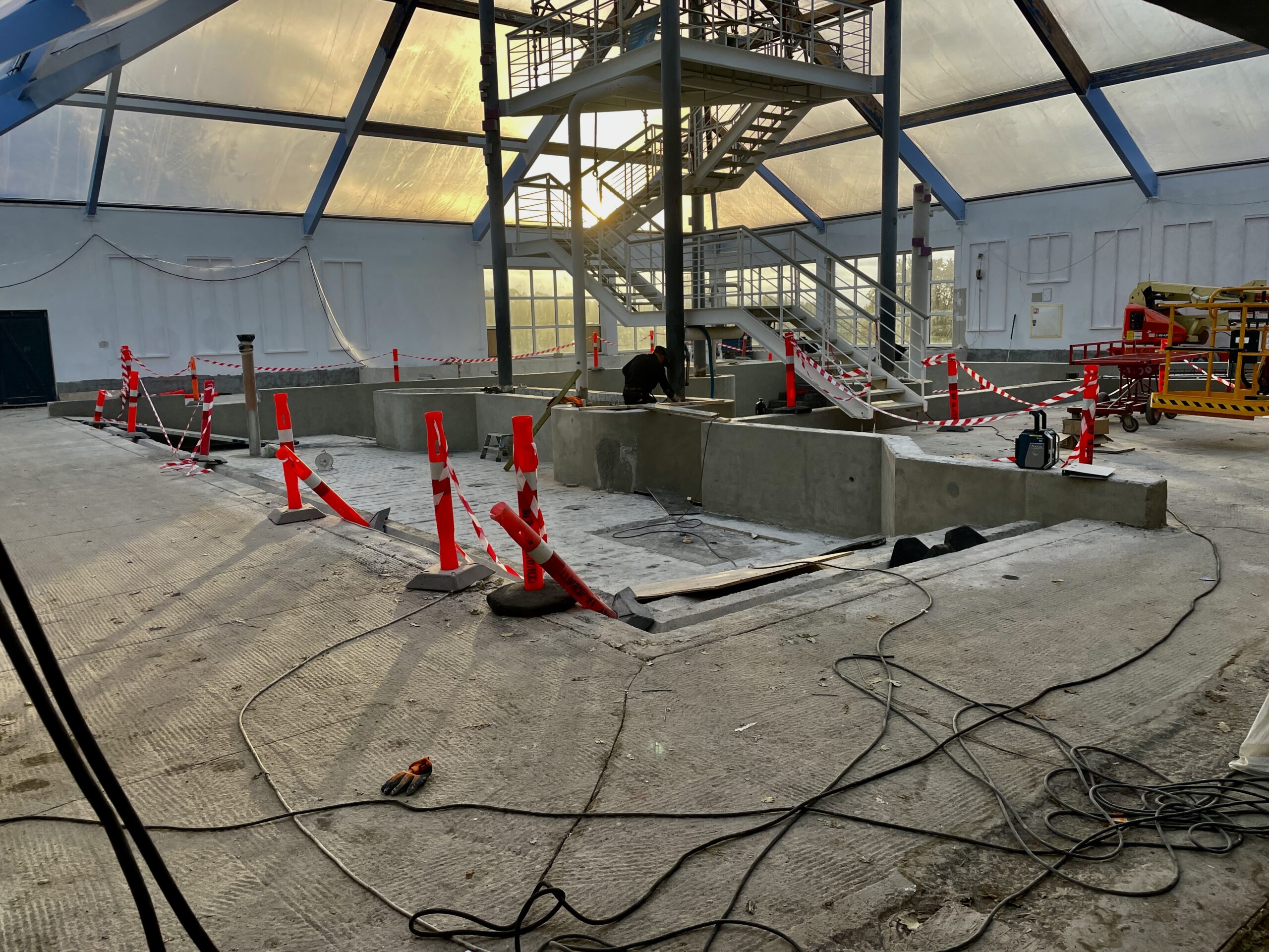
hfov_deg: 67.3
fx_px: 953
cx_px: 634
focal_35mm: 26
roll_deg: +1.6
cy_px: 476
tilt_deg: -8.8
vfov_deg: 53.1
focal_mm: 4.2
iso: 32
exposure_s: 1/211
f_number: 1.6
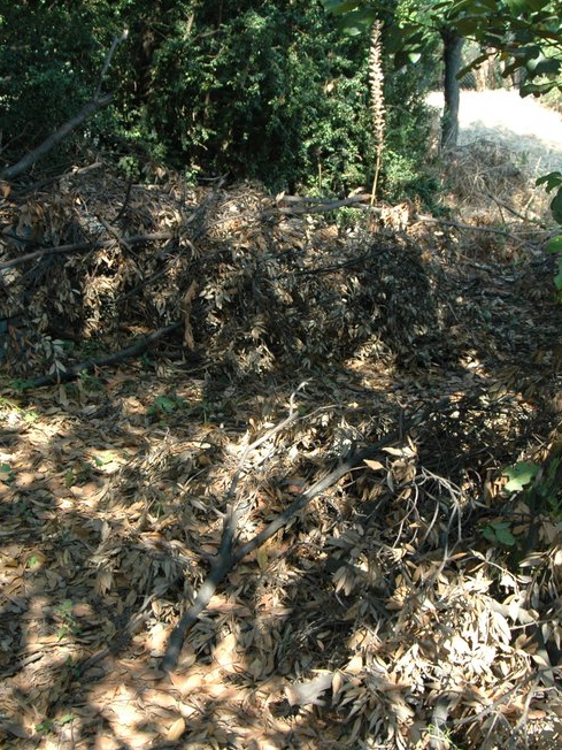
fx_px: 1147
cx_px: 260
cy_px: 378
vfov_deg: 36.2
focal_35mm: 53
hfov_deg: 27.5
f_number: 5
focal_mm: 24
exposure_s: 1/100
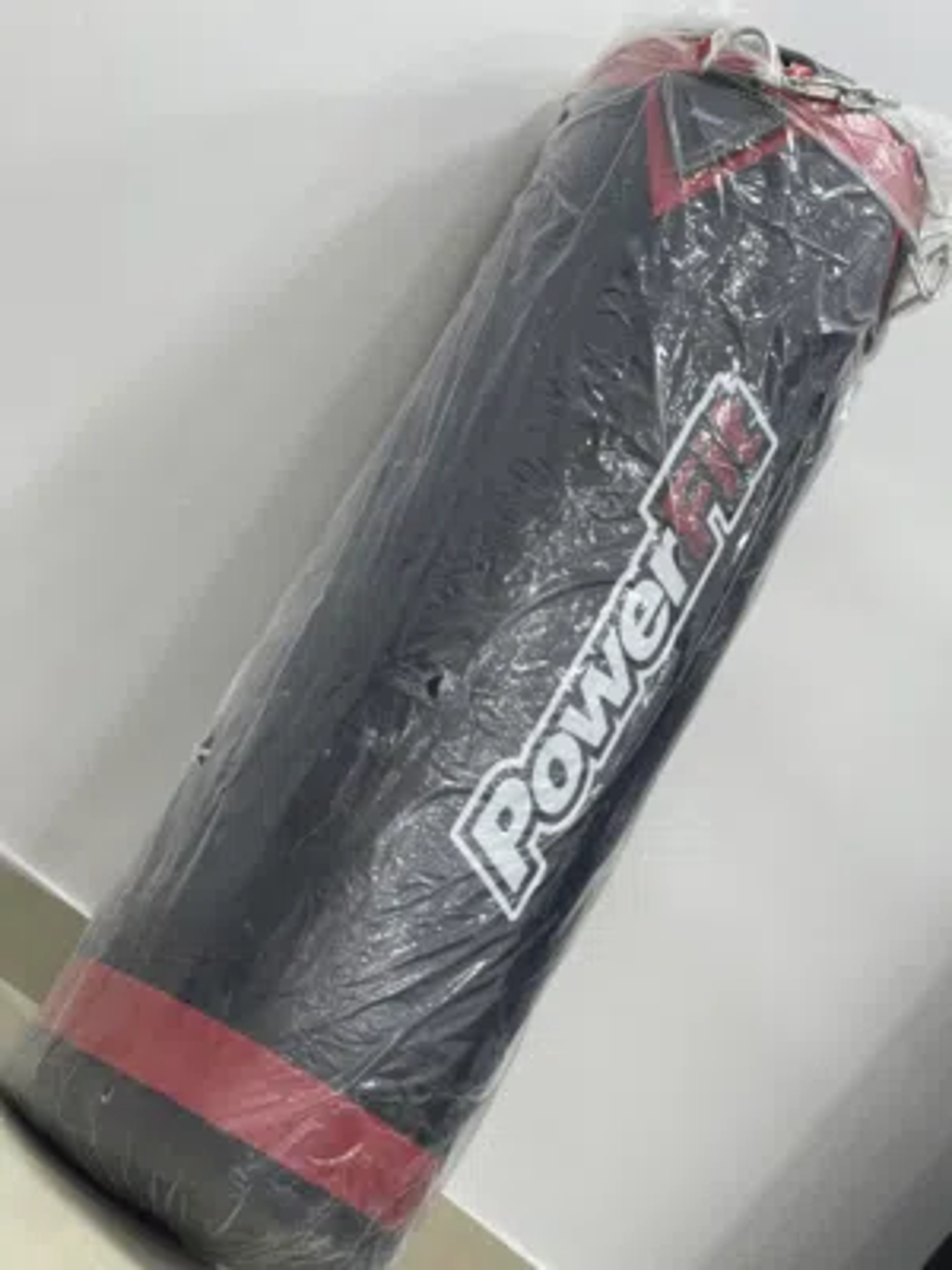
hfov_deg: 22.9
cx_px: 476
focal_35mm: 64
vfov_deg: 30.3
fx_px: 2347
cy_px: 635
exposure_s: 1/100
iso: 160
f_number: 2.2
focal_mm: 7.5
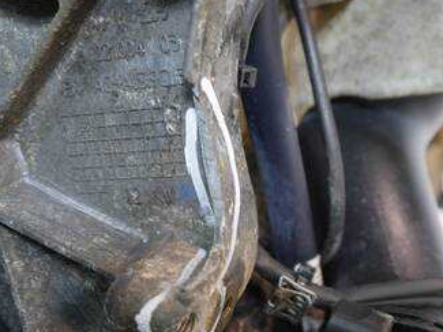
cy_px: 210
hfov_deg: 32.7
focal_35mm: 59
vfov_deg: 24.8
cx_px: 215
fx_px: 755
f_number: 4.2
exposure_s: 1/60
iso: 1000
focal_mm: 20
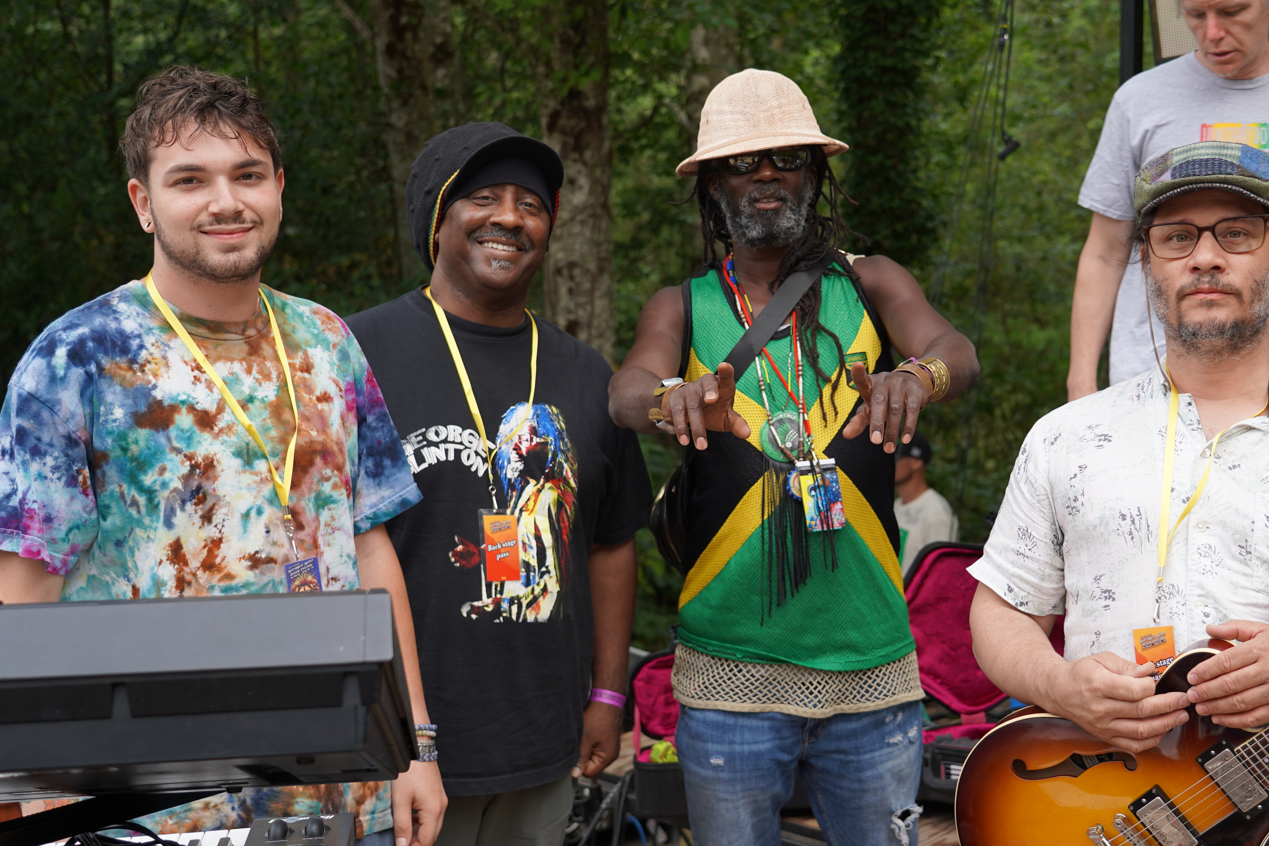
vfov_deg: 26.0
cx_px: 821
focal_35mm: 52
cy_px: 426
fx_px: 1833
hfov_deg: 37.9
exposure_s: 1/160
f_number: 4
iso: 160
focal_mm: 38
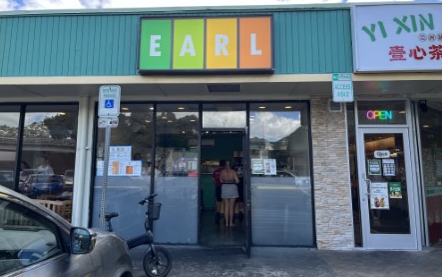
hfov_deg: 66.5
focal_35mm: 28
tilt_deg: +8.5
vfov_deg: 44.5
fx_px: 337
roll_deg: -0.6
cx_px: 220
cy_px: 124
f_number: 1.6
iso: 50
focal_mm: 5.1
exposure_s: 1/539
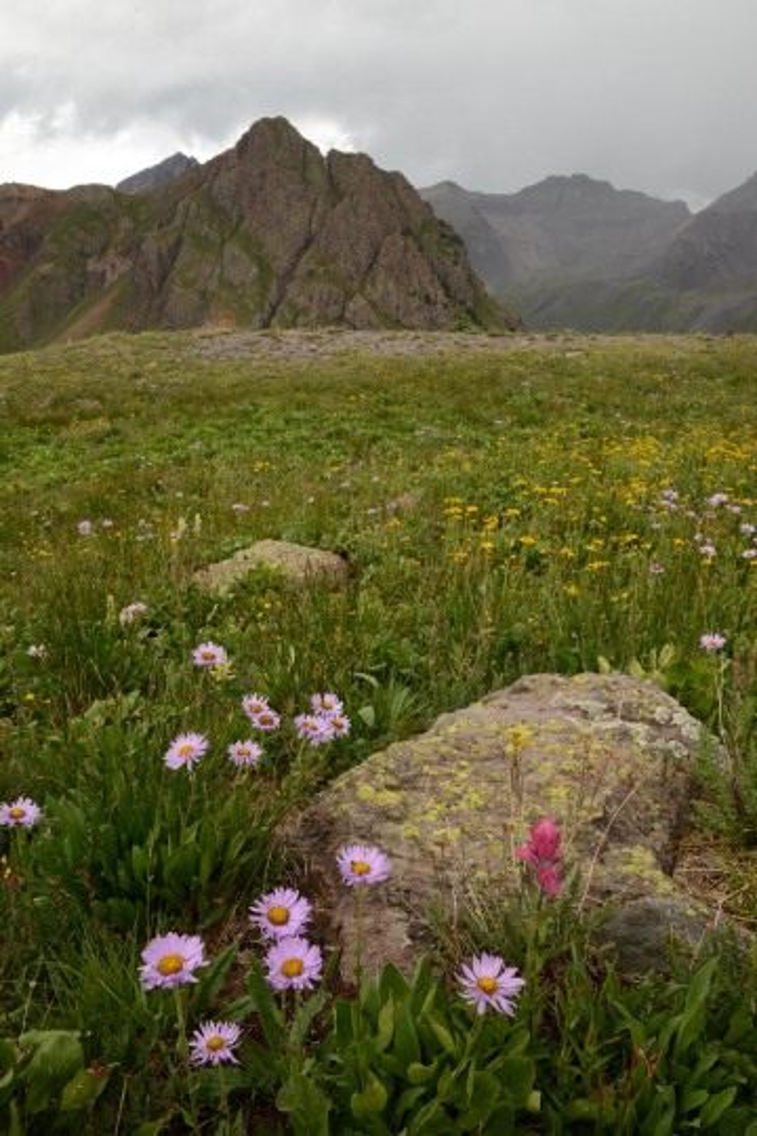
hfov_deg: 53.1
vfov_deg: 73.7
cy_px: 568
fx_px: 757
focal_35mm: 24
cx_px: 378
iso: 160
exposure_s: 1/20
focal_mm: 24
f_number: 22
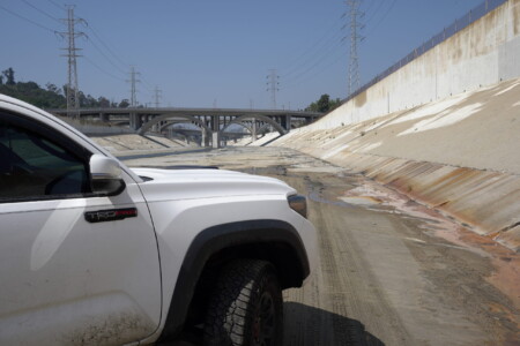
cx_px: 260
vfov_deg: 36.9
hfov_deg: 53.1
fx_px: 520
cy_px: 173
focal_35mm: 36
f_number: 8
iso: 100
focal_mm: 24
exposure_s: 1/500
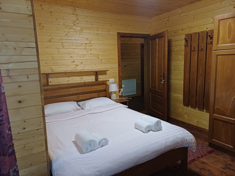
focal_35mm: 25
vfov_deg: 54.9
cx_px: 118
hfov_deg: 69.4
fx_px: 170
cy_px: 88
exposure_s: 1/33.3
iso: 320
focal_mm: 4.65
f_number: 1.8
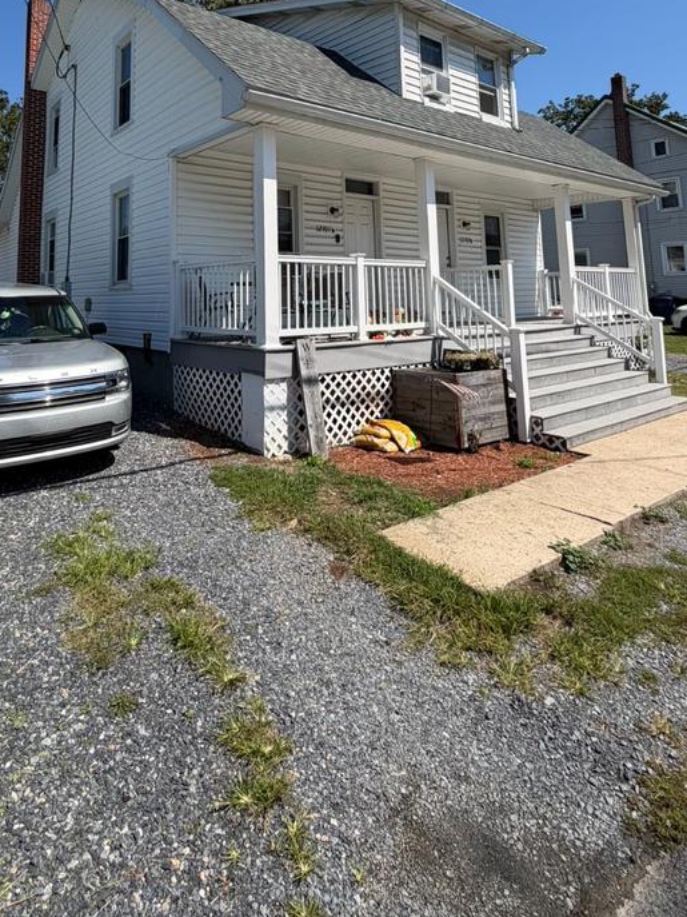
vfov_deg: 71.4
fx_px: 582
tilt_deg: +8.3
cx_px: 267
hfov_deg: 60.4
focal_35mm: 22
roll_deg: +0.5
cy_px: 234
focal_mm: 2.22
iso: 25
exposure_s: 1/830
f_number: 2.2
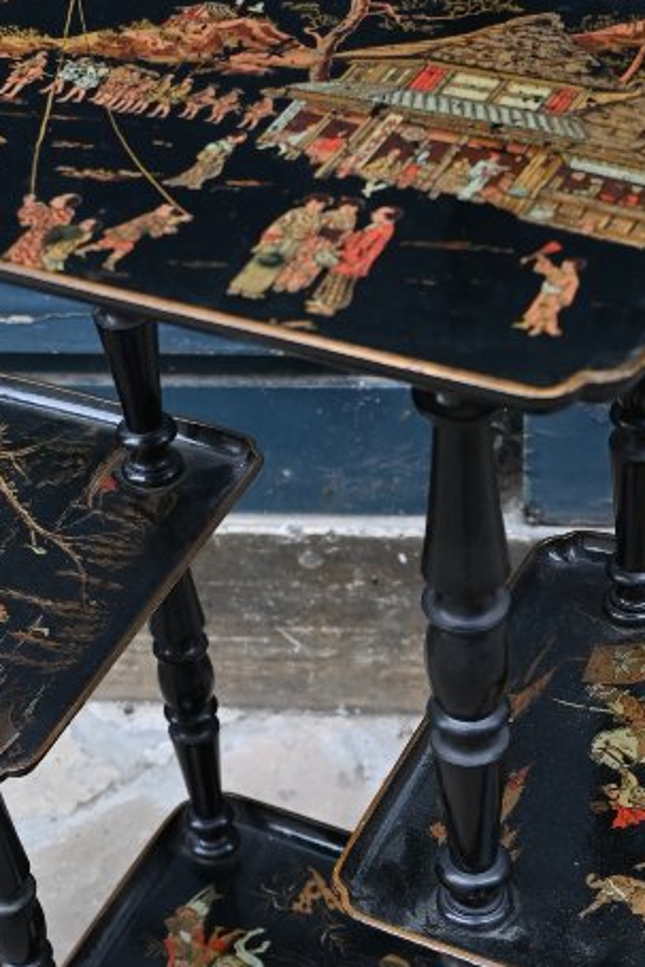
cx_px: 264
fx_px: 2023
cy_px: 684
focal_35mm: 75
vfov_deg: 26.6
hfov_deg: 18.1
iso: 400
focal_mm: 19
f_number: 4
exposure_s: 1/250
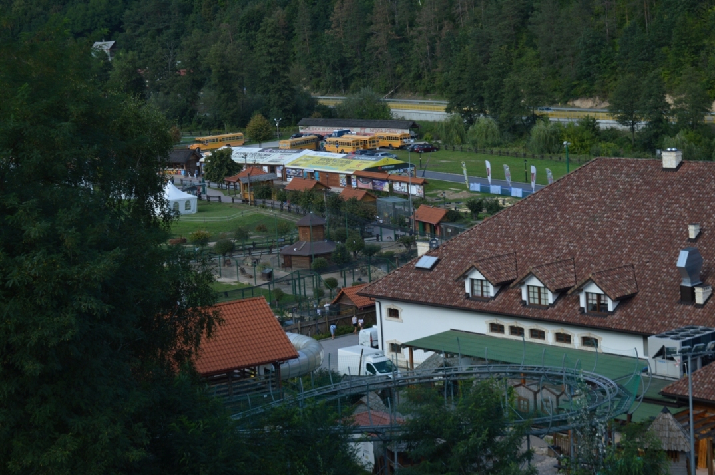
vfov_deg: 16.5
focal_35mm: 82
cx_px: 358
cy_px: 238
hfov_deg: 24.6
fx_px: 1637
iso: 200
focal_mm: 55
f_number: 6.3
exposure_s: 1/640
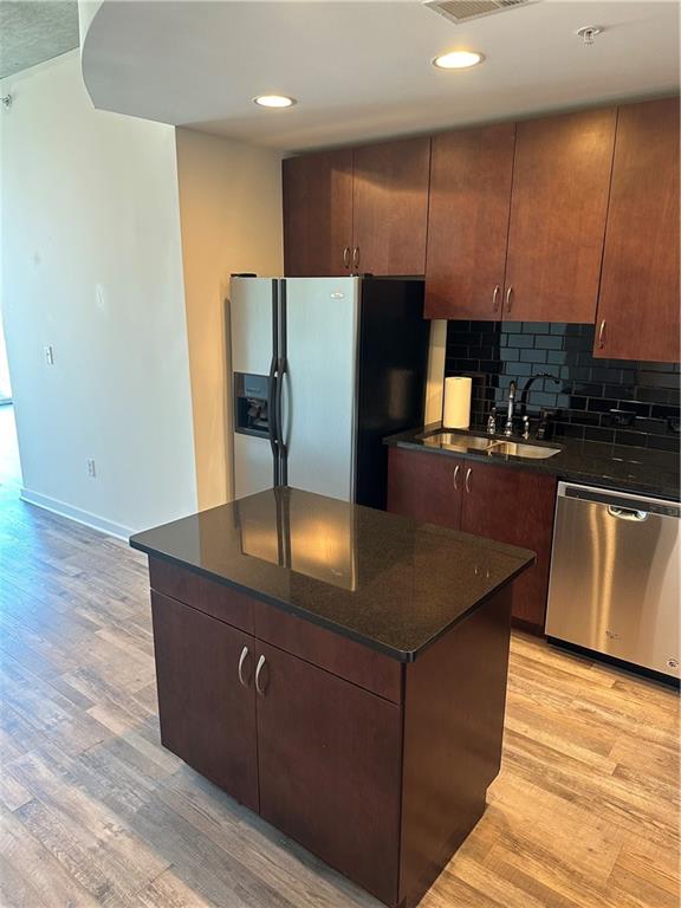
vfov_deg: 71.6
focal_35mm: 24
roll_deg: -0.2
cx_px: 340
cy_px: 454
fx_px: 630
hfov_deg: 56.8
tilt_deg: -14.0
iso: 200
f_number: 1.78
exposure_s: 1/60
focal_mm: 6.86
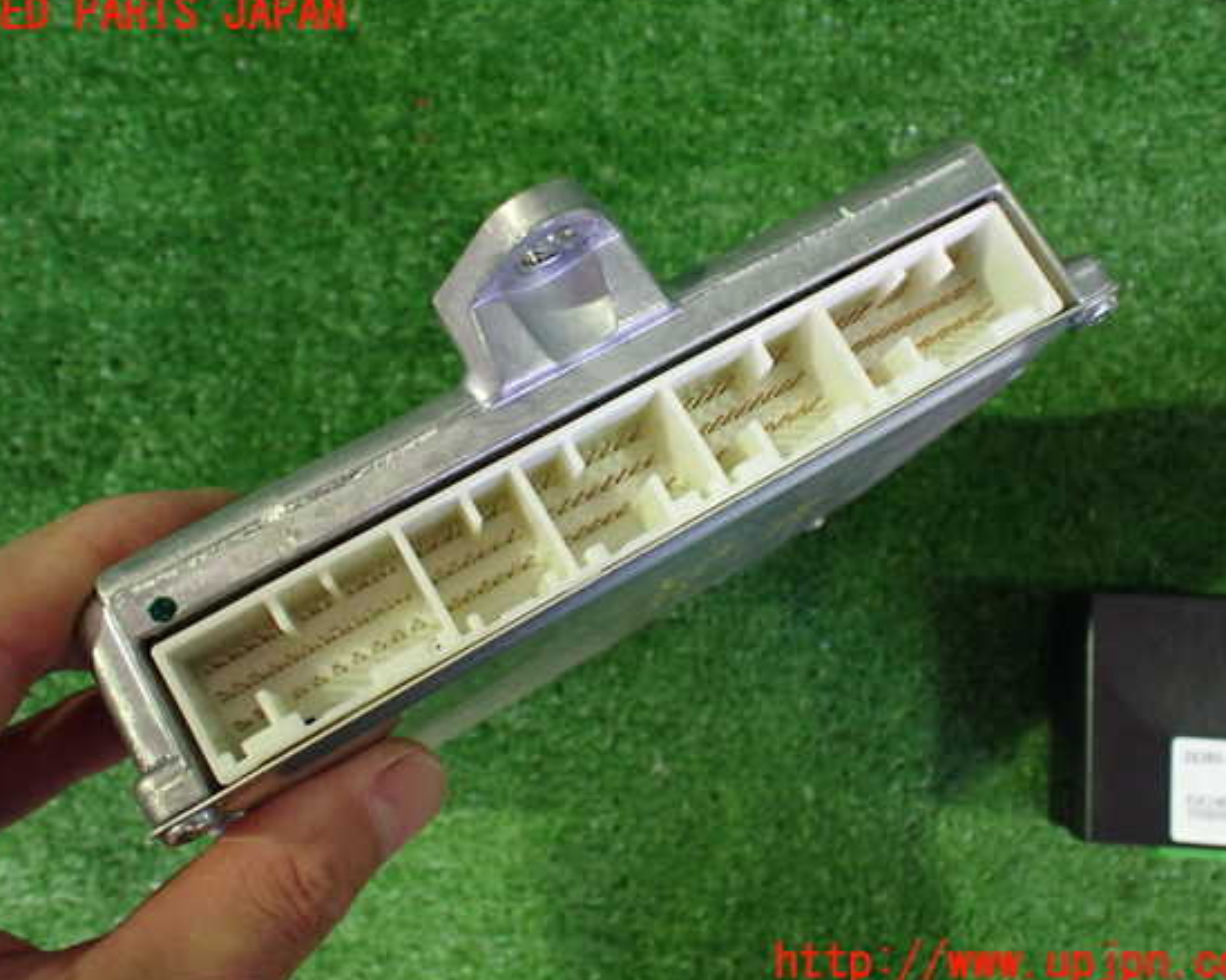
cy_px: 489
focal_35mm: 32
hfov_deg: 55.7
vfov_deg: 45.8
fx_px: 1161
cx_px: 610
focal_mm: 5.4
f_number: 2.3
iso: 800
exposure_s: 1/50
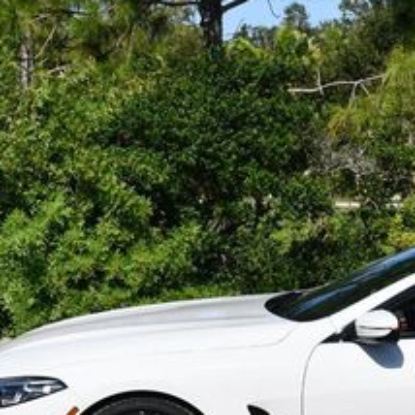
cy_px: 235
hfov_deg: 12.9
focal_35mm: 132
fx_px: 1790
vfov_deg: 13.2
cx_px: 479
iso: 100
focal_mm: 26
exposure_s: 1/320
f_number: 9
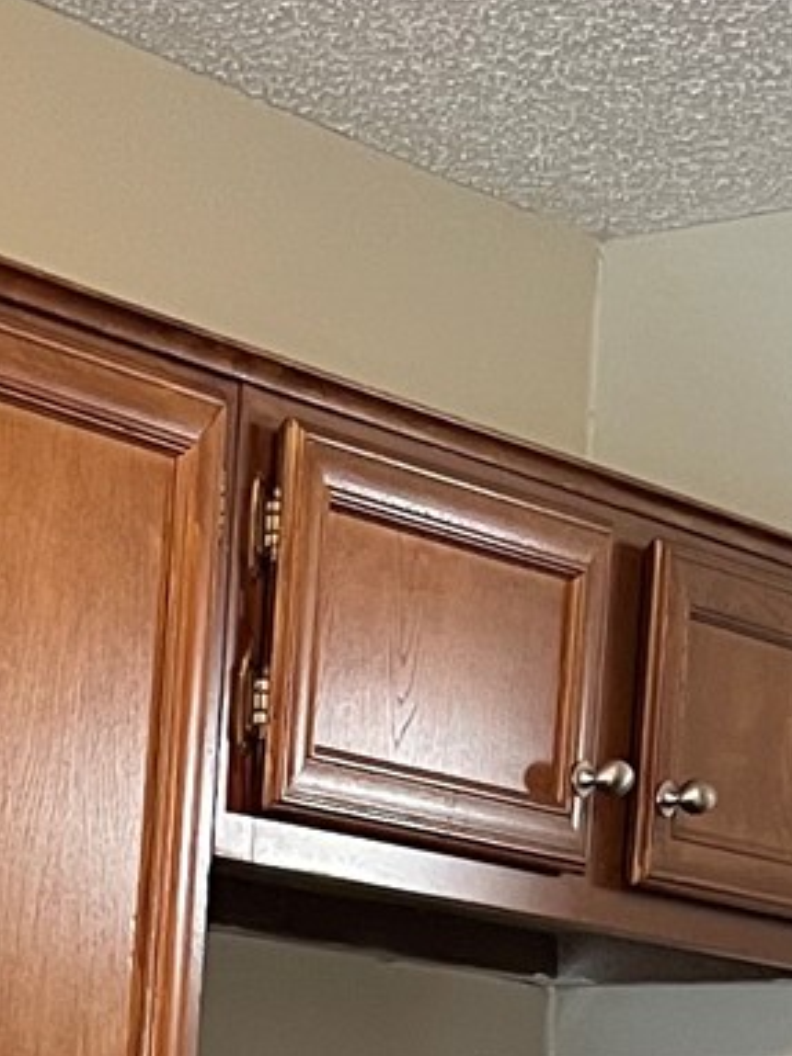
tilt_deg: -3.8
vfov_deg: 13.4
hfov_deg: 10.4
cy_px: 1552
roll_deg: -3.0
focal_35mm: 139
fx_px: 4243
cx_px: -298
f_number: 1.5
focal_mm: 5.7
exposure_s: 1/60
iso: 160
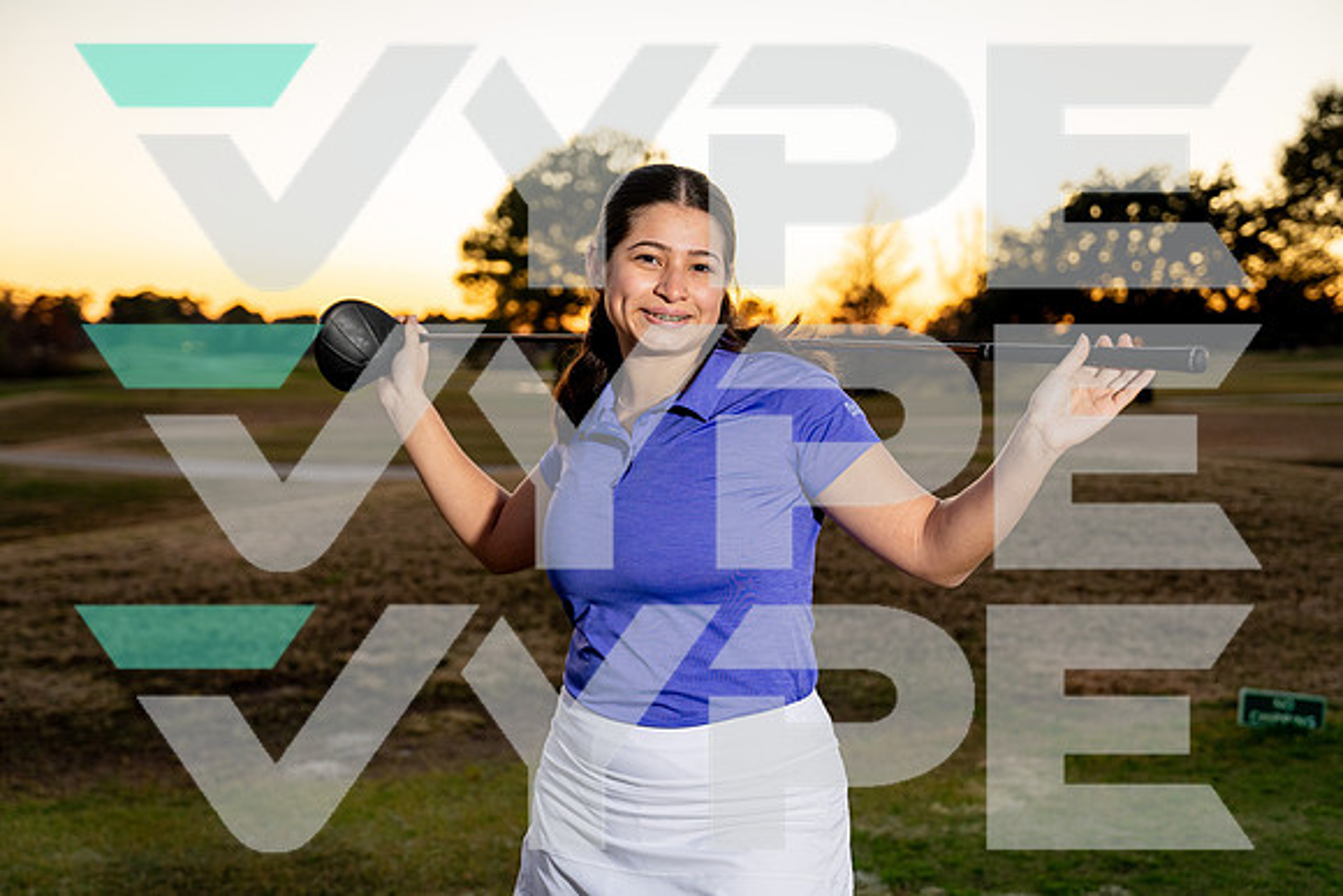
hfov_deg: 36.2
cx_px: 672
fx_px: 2052
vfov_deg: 24.6
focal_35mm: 55
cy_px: 448
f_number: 4
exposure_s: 1/250
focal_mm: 55
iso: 640
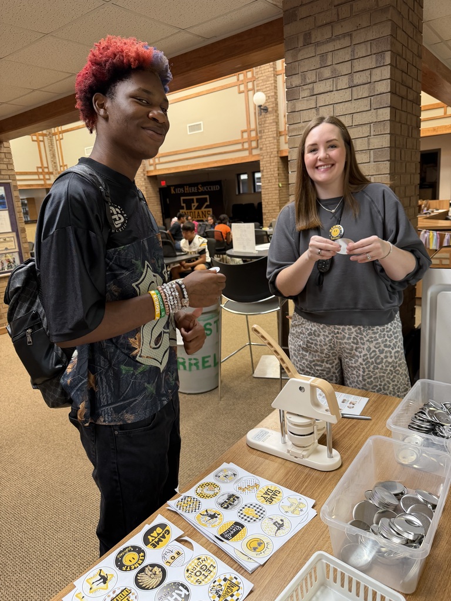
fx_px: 417
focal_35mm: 24
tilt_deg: -13.4
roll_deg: +4.7
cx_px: 226
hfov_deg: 56.8
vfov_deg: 71.6
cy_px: 300
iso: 200
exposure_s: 1/60
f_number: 1.78
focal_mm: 6.76
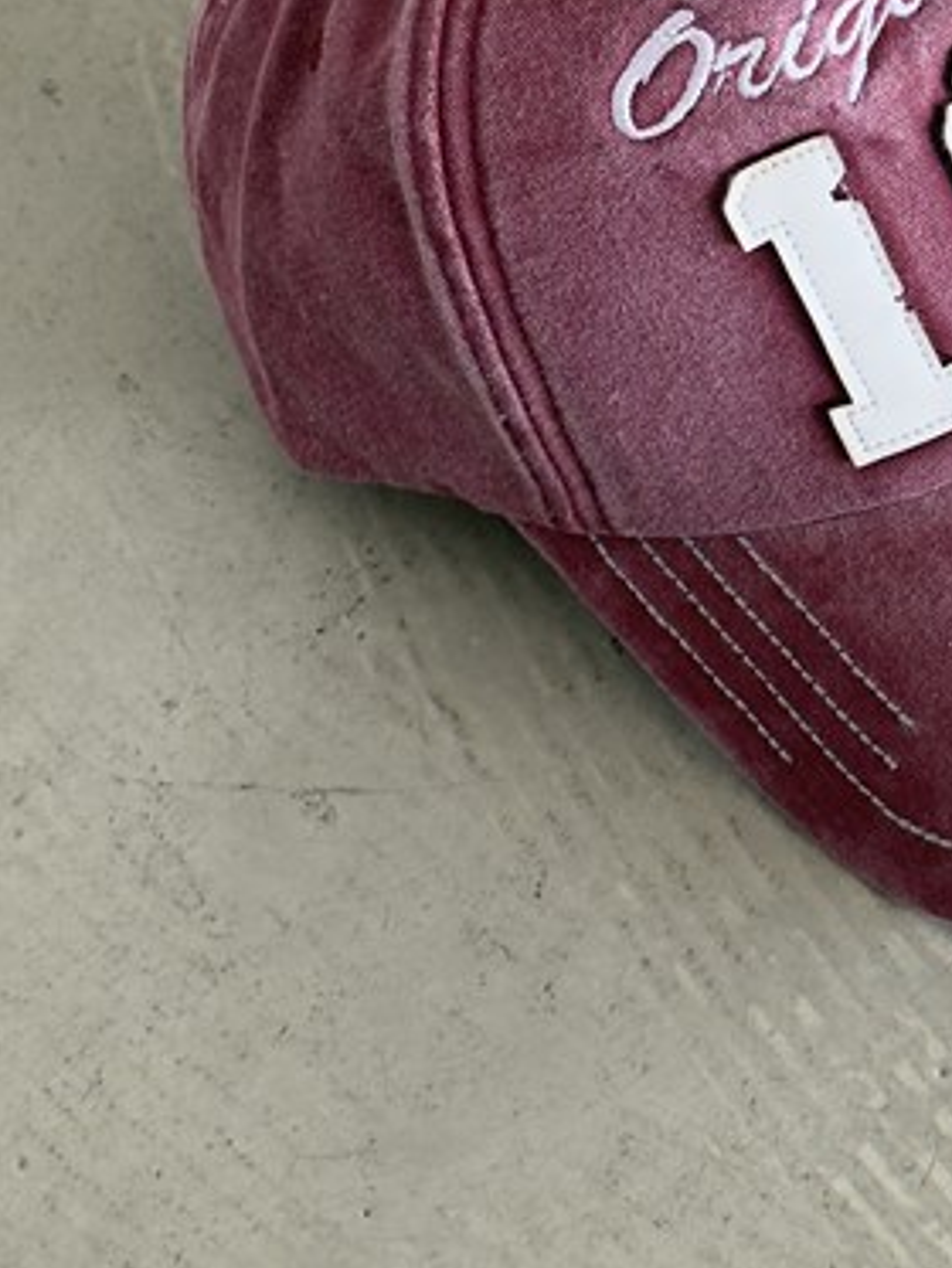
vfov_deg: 18.8
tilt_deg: -48.7
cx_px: 853
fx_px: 3775
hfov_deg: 14.2
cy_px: 211
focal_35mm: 103
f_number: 1.78
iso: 100
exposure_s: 1/155
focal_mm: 6.76
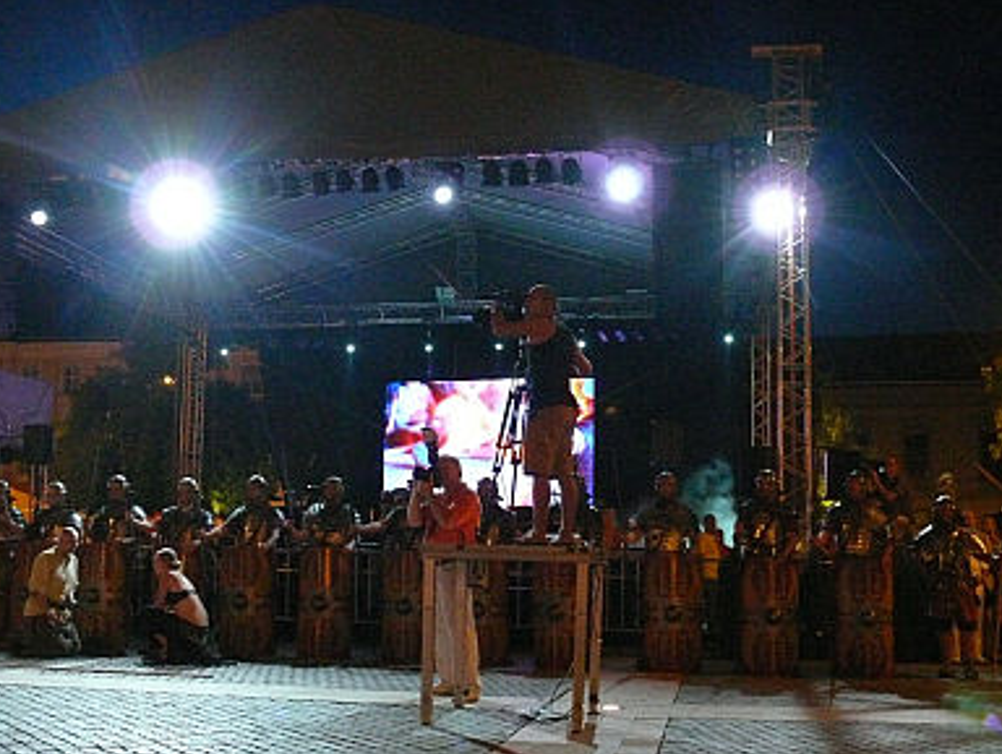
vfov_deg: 35.1
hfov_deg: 45.7
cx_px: 545
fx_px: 1188
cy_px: 430
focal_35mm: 41
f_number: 2.8
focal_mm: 7.4
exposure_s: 1/25
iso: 800
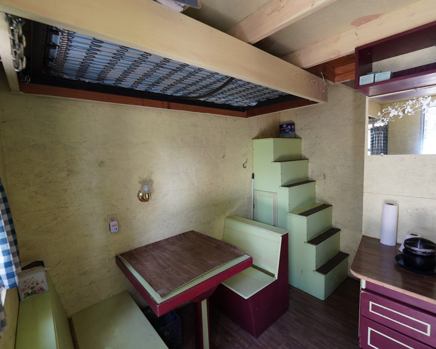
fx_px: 206
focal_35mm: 16
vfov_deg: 80.4
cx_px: 226
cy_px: 173
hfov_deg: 93.1
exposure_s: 1/30
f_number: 4
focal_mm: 14
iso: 200
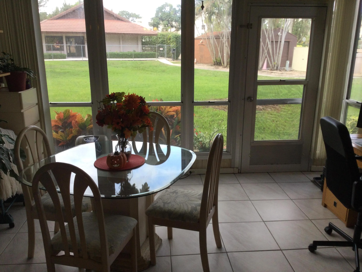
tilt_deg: -16.6
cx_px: 181
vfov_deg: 45.4
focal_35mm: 31
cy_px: 136
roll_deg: -2.9
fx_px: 324
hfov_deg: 58.4
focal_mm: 3.3
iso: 32
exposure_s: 1/60
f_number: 2.4
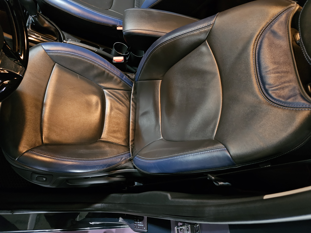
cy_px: 116
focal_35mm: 23
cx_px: 156
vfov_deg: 58.9
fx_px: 207
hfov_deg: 73.9
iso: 1250
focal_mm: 5.4
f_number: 1.8
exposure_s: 1/24
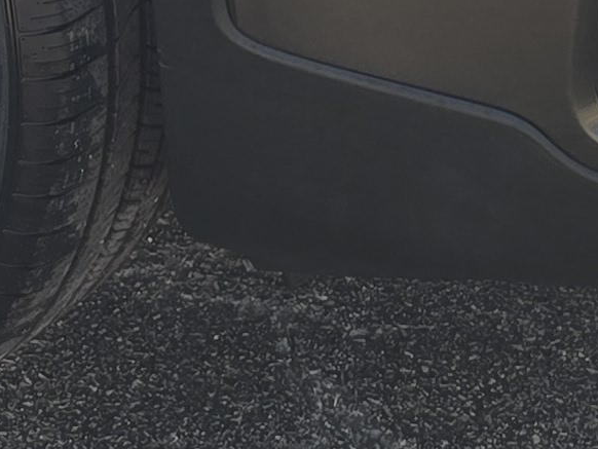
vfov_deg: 8.5
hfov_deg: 12.1
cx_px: -169
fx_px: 2731
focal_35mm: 158
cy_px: -665
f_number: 1.7
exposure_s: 1/244
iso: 12
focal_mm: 6.3
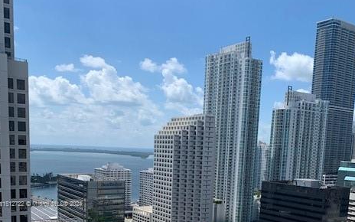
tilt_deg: -7.0
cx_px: 178
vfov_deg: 31.8
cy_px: 204
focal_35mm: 38
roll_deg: -1.8
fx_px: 368
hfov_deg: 51.5
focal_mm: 4.25
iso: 25
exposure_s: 1/3521
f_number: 1.8
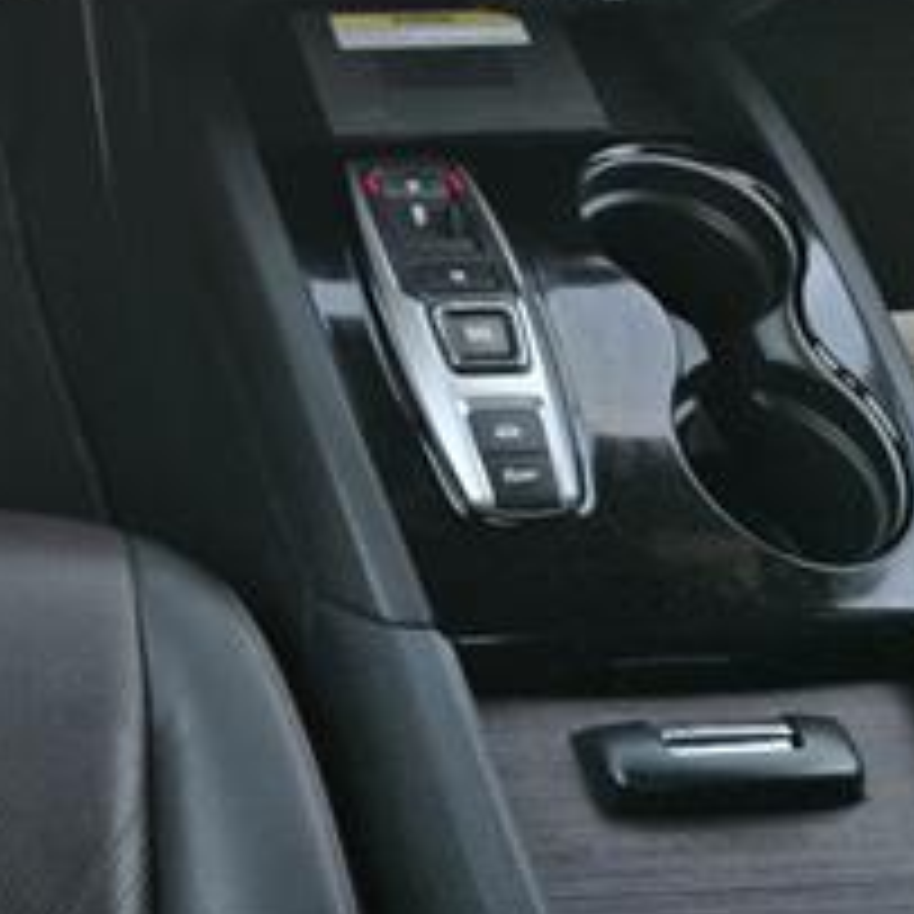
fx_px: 1912
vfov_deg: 24.7
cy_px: -140
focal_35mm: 64
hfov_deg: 23.9
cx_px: -243
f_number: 1.7
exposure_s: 1/182
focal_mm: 6.3
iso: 64
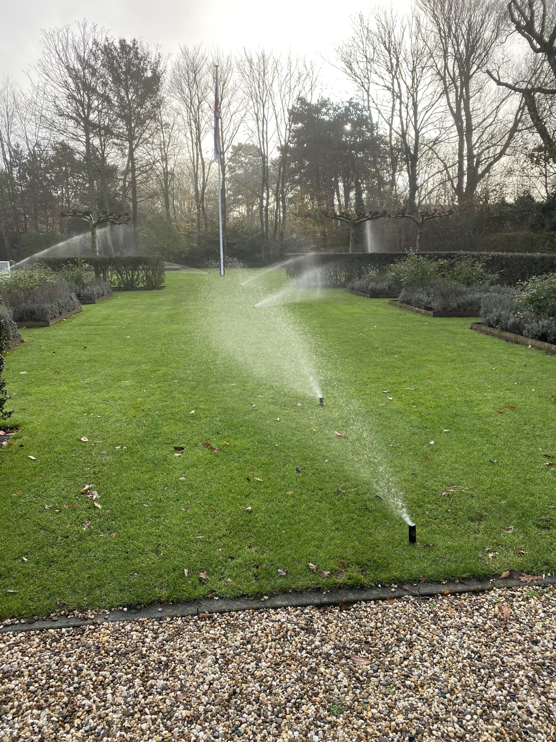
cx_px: 278
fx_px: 557
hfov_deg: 53.1
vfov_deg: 67.3
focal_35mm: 26
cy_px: 371
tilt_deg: -12.2
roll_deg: +0.7
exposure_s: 1/1025
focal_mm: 4.25
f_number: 1.8
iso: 32
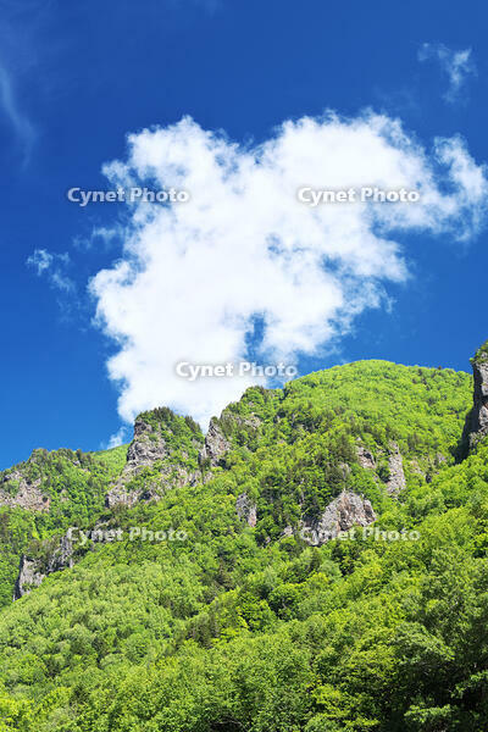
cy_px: 366
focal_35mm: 50
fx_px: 1017
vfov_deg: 39.6
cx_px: 244
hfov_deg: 27.0
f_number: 10
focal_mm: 50
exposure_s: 1/60
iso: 100
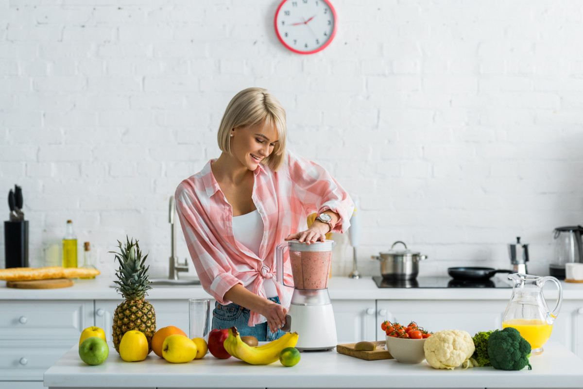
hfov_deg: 23.6
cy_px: 194
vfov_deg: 15.9
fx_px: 1393
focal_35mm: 86
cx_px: 292
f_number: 3.5
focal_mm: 86
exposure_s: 1/200
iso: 160
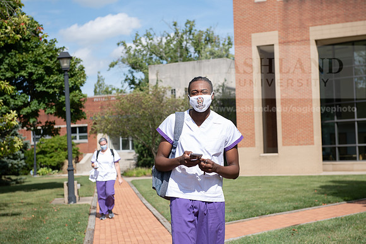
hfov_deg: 30.5
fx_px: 671
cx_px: 183
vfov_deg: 20.6
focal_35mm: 66
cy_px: 122
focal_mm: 66
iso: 100
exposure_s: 1/500
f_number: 5
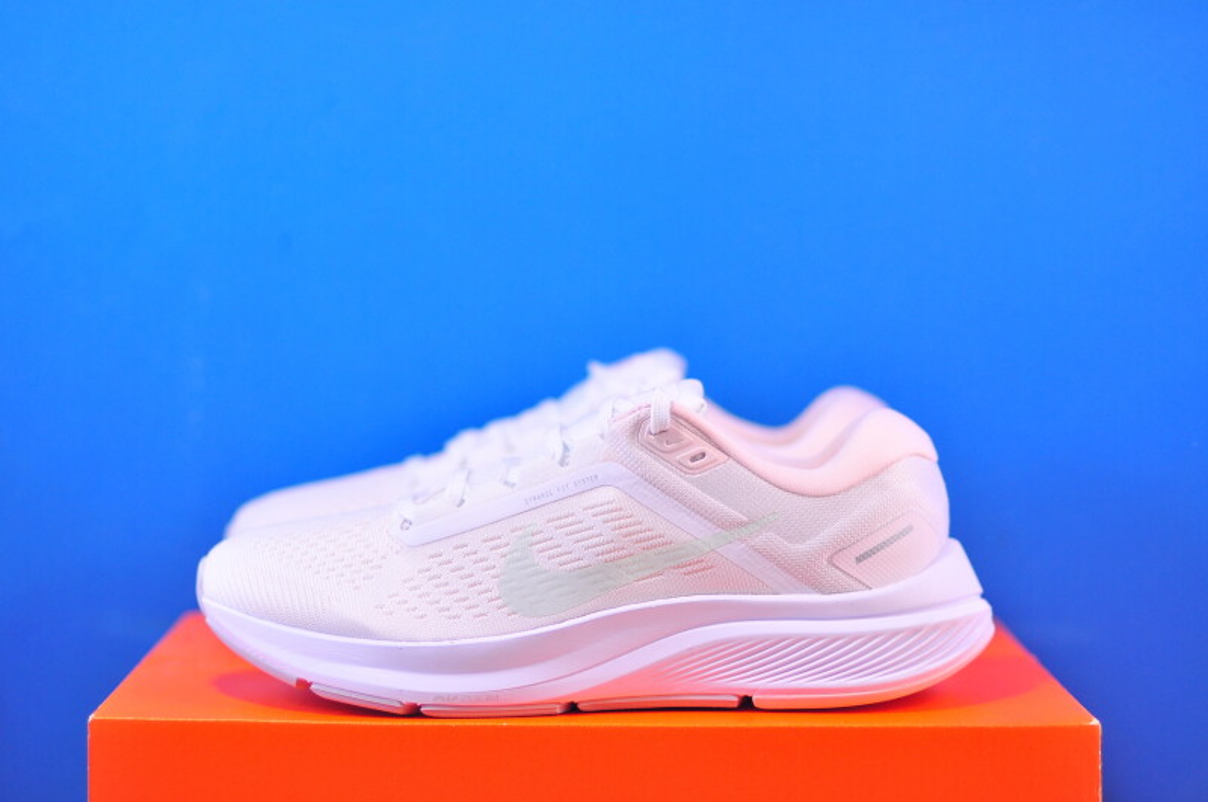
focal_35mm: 75
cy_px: 401
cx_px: 604
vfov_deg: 18.1
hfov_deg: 27.0
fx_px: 2513
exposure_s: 1/320
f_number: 2
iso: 250
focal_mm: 50
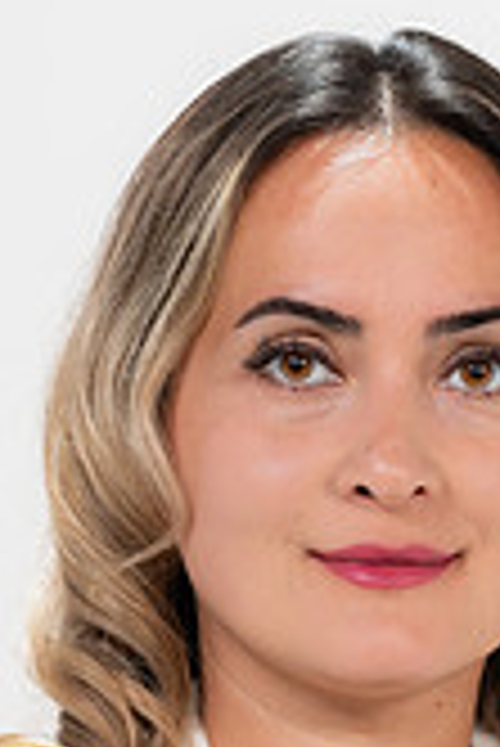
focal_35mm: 365
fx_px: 7588
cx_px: 315
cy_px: 918
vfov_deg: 5.6
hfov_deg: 3.8
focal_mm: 135
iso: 320
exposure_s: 1/200
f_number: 5.6
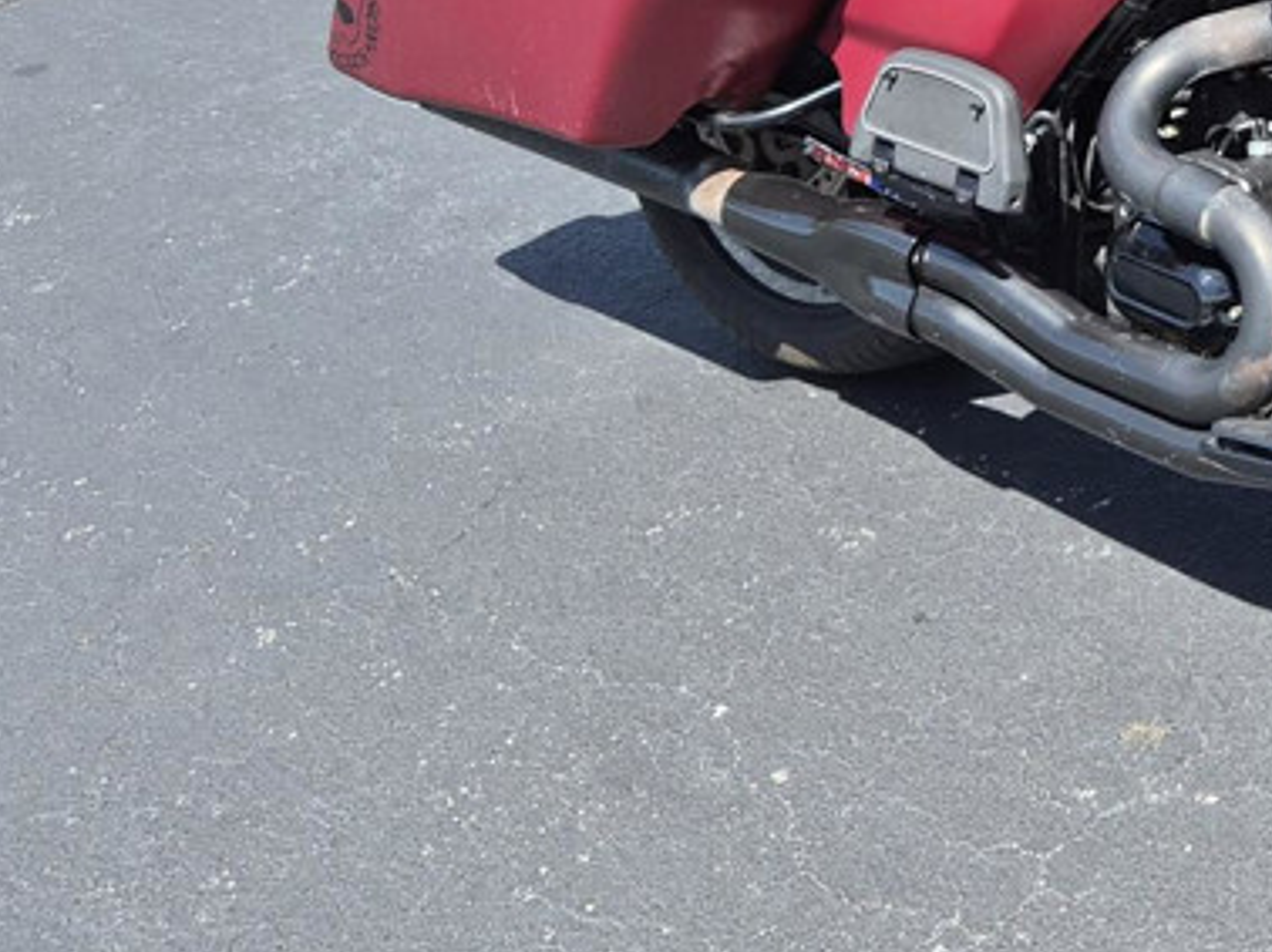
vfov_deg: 22.0
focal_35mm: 65
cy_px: 74
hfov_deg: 26.3
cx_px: 1553
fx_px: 2387
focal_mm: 5.4
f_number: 1.8
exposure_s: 1/2256
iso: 80
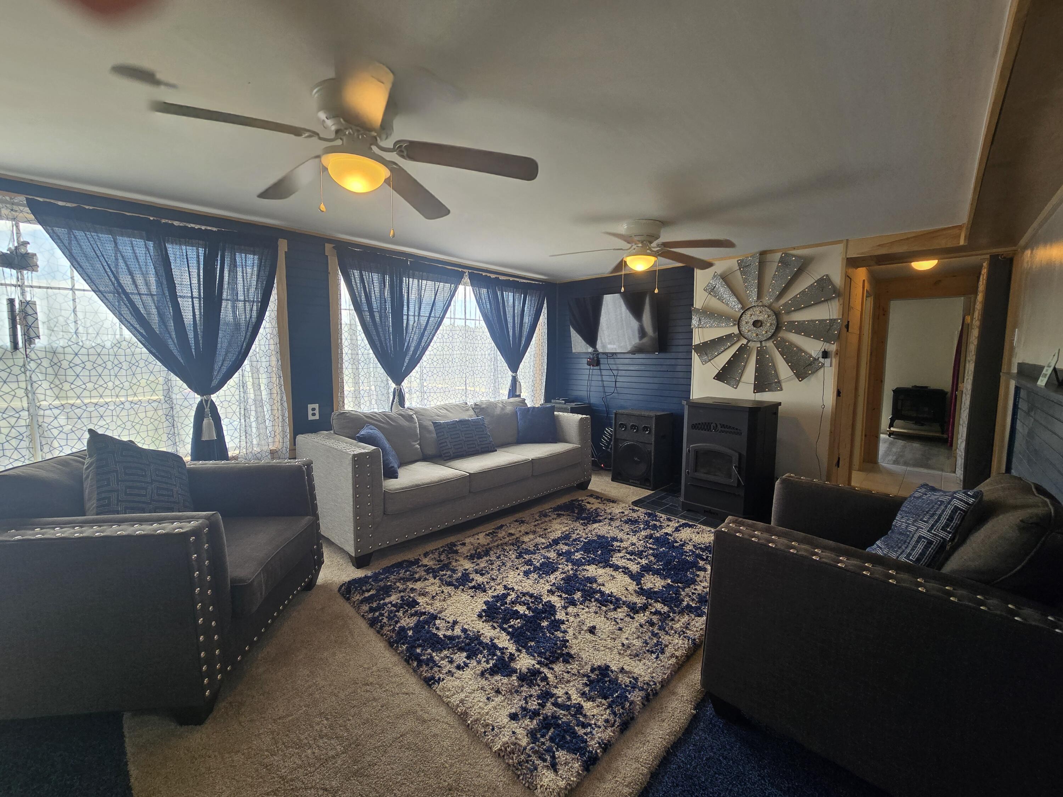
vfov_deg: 89.9
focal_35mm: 13
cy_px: 398
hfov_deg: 106.2
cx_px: 532
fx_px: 399
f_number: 2.2
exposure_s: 1/120
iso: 64
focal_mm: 2.2
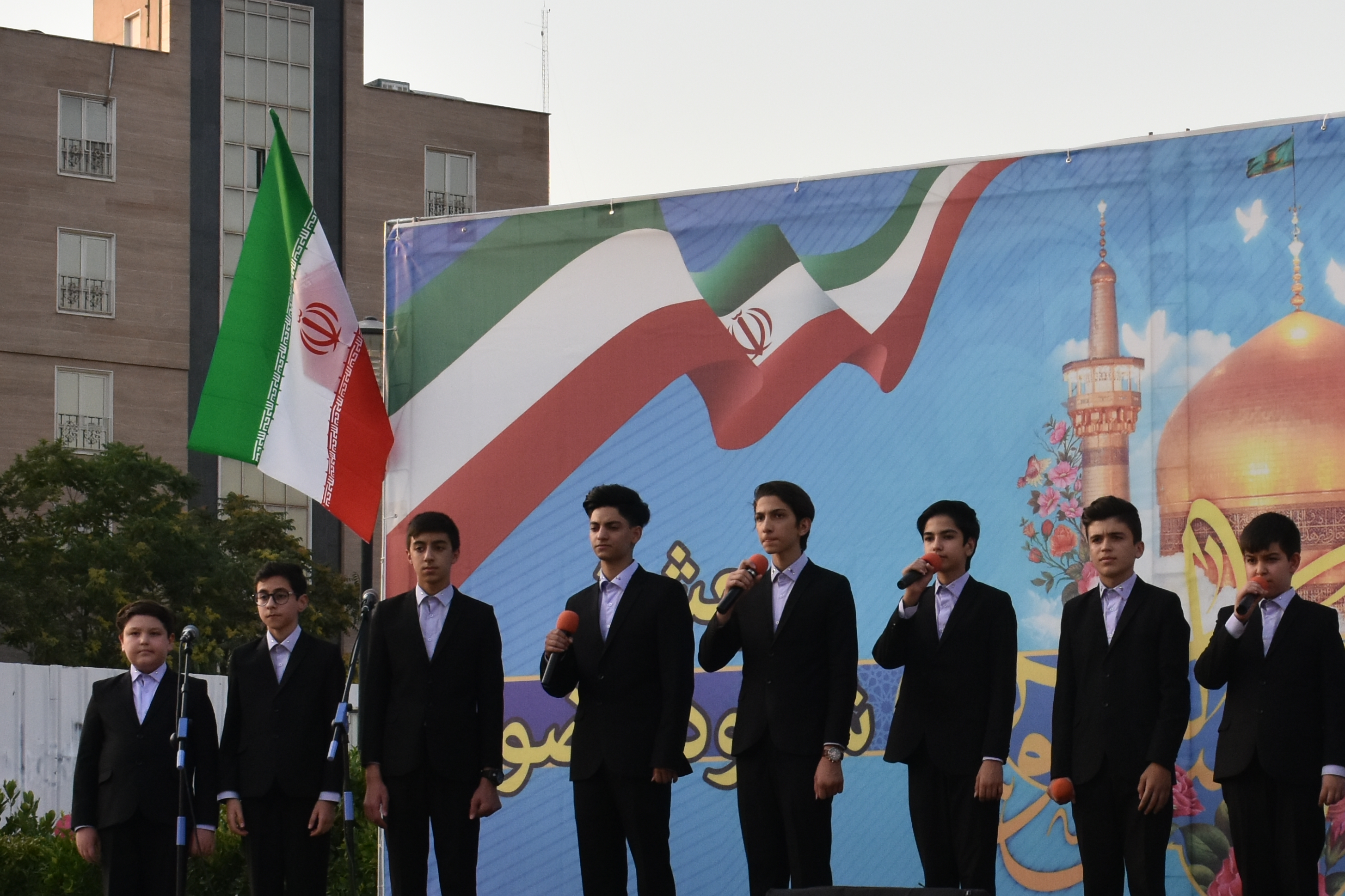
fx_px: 3698
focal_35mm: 99
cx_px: 1112
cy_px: 745
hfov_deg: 20.3
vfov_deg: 13.7
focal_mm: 32
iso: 720
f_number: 8
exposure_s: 1/500
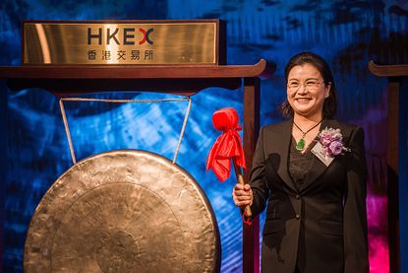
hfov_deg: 12.4
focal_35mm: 166
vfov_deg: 8.3
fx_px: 1882
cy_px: 136
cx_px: 204
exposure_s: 1/640
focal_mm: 166
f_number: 2.8
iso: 2000
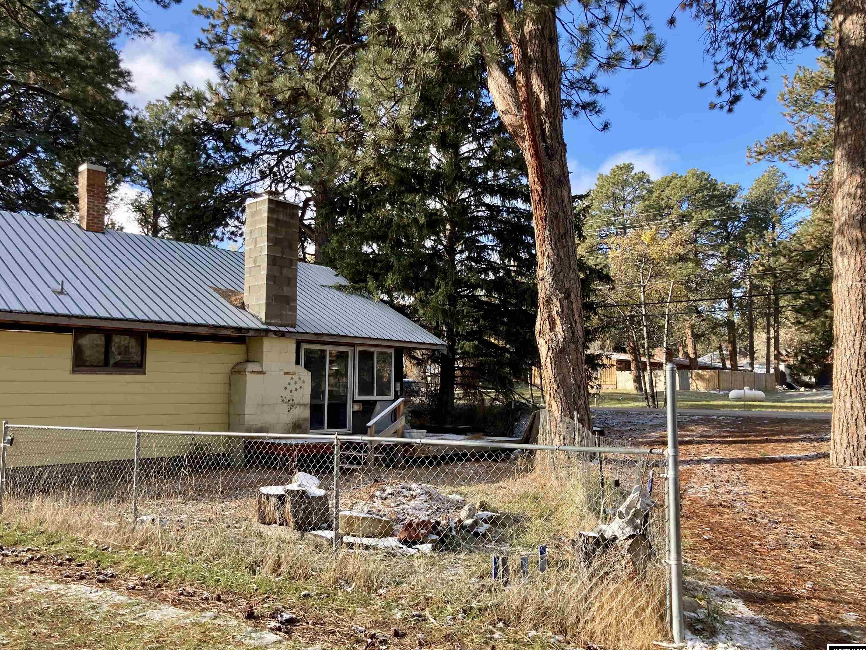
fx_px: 726
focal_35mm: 29
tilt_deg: +6.6
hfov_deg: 61.7
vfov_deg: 48.2
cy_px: 321
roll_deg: -0.6
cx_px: 432
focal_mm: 3.99
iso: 20
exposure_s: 1/470
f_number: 1.8
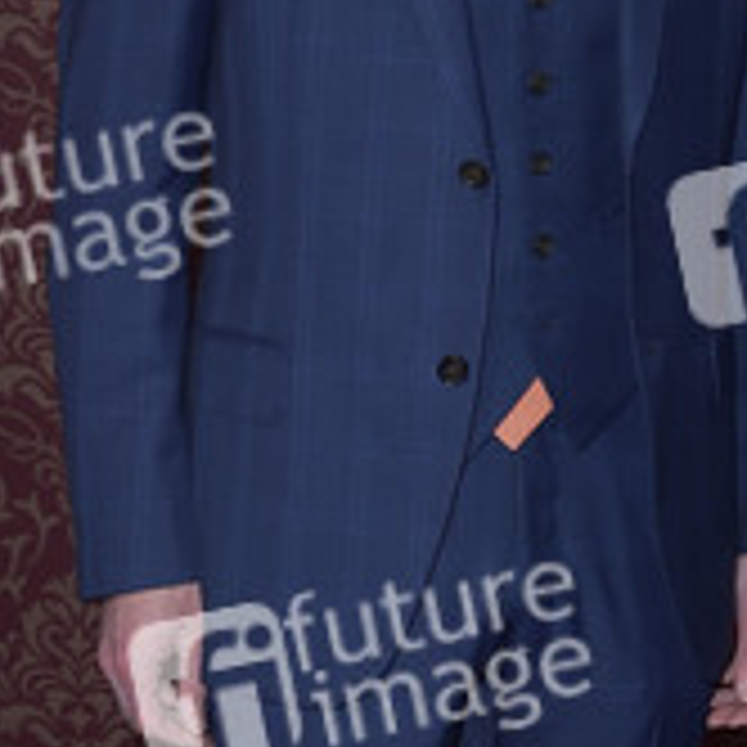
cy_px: -4
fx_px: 2905
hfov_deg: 14.6
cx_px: 493
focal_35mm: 119
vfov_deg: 14.4
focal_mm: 58
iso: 400
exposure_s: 1/250
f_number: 6.3
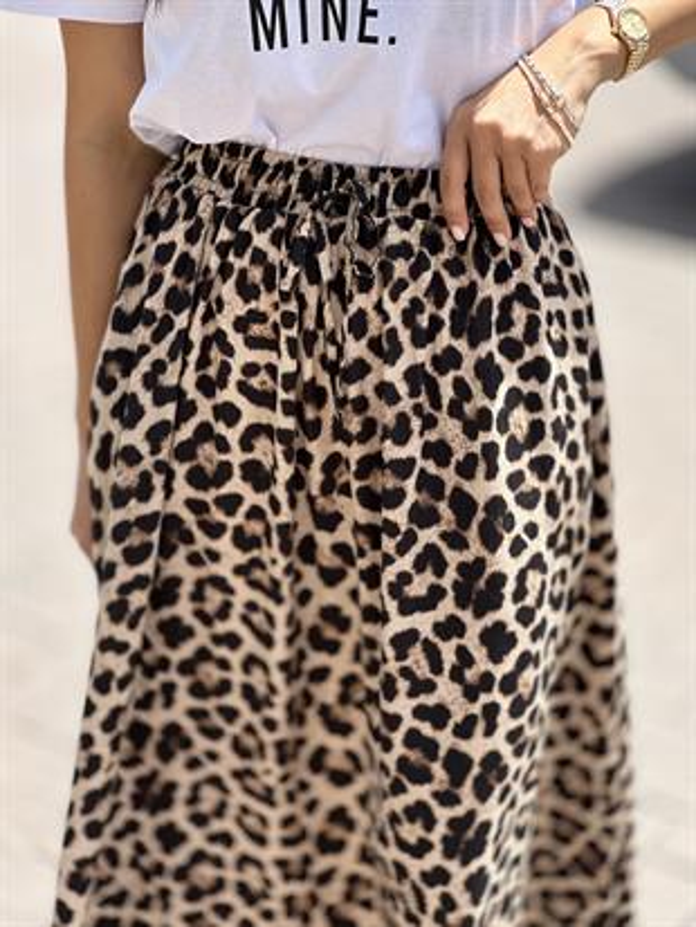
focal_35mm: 77
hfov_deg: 19.1
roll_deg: +1.4
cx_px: 348
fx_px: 2063
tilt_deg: -21.1
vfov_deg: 25.3
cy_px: 464
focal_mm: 9
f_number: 2.8
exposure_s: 1/239
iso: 25
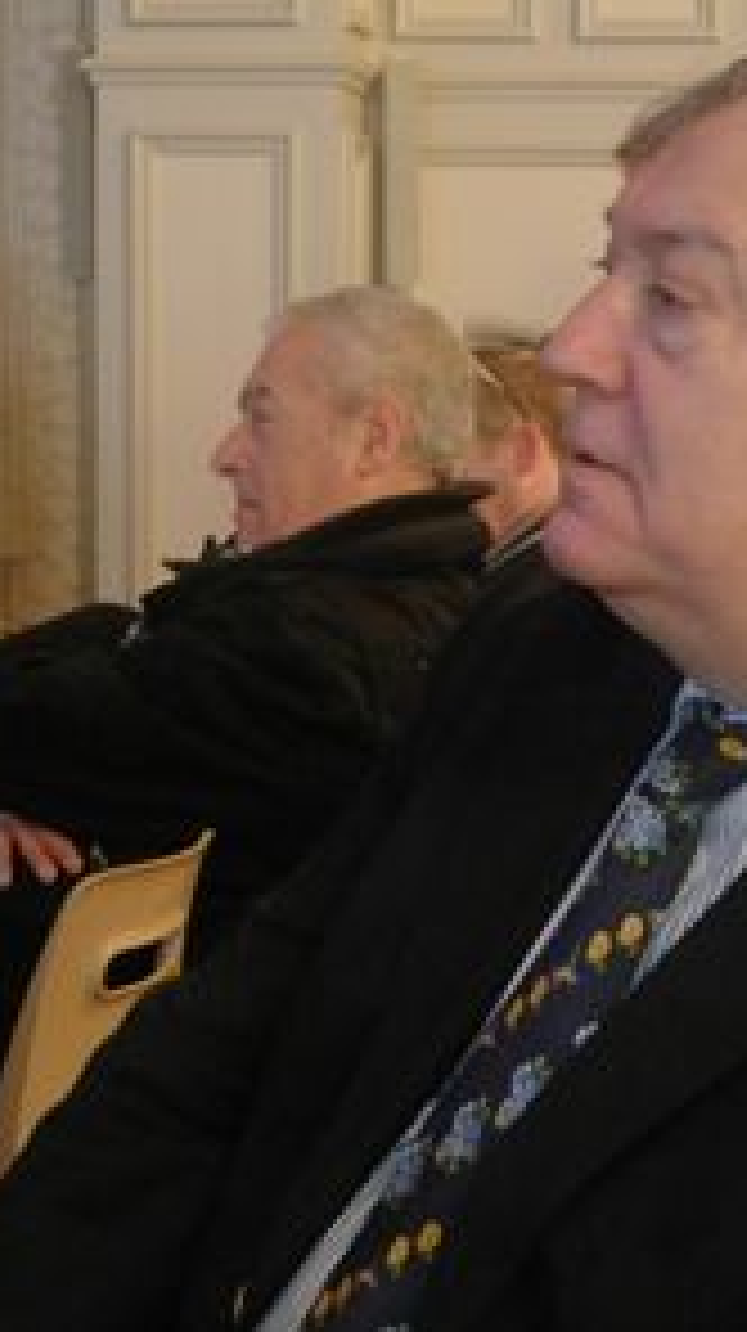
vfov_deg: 26.2
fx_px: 2859
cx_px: 648
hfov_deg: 14.8
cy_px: 666
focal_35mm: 81
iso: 800
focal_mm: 9.9
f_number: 3.8
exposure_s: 1/8
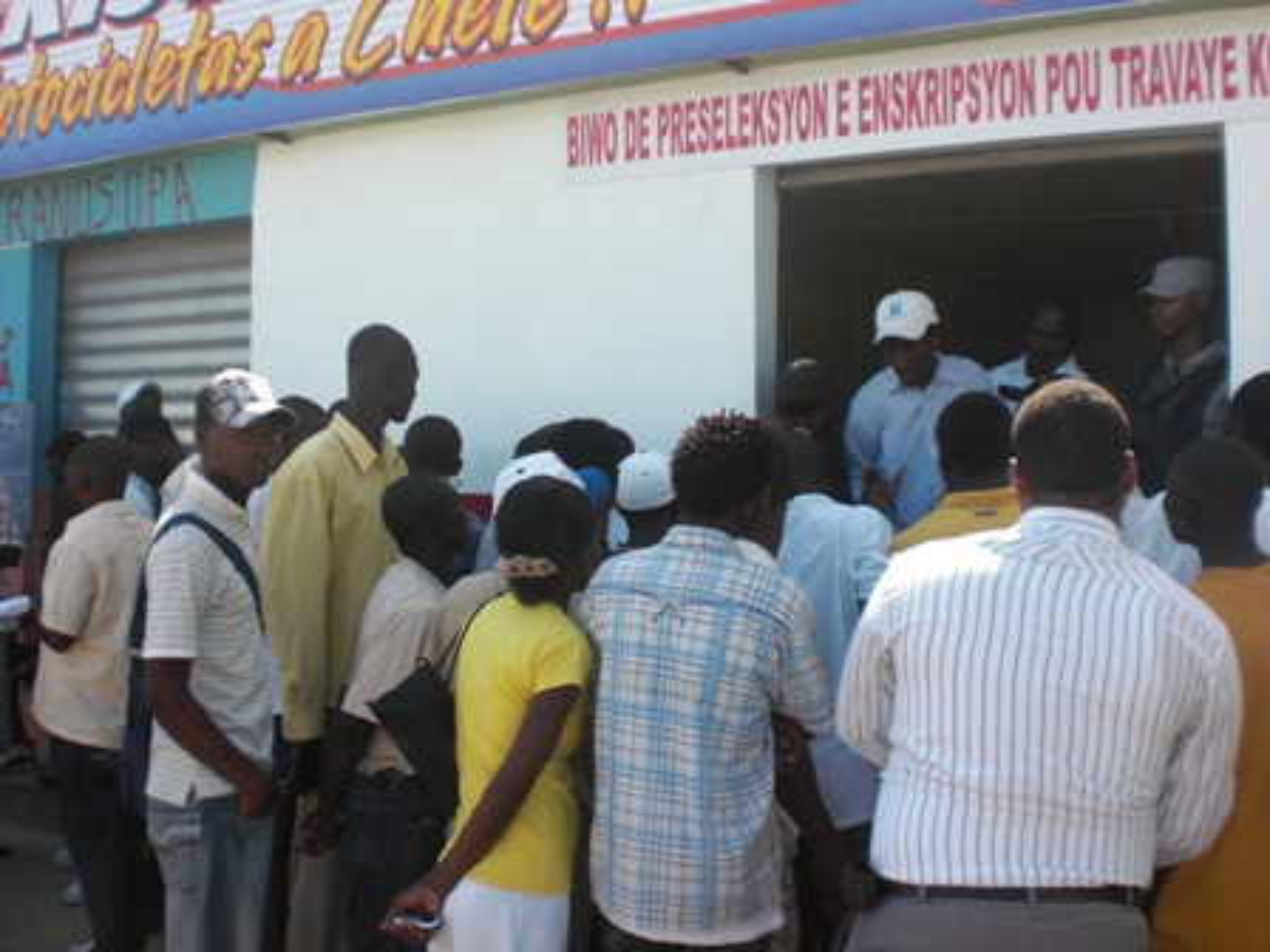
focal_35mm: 38
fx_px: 1394
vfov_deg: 37.7
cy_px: 476
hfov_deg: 49.0
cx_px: 635
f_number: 3.1
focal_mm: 6.3
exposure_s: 1/400
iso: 64
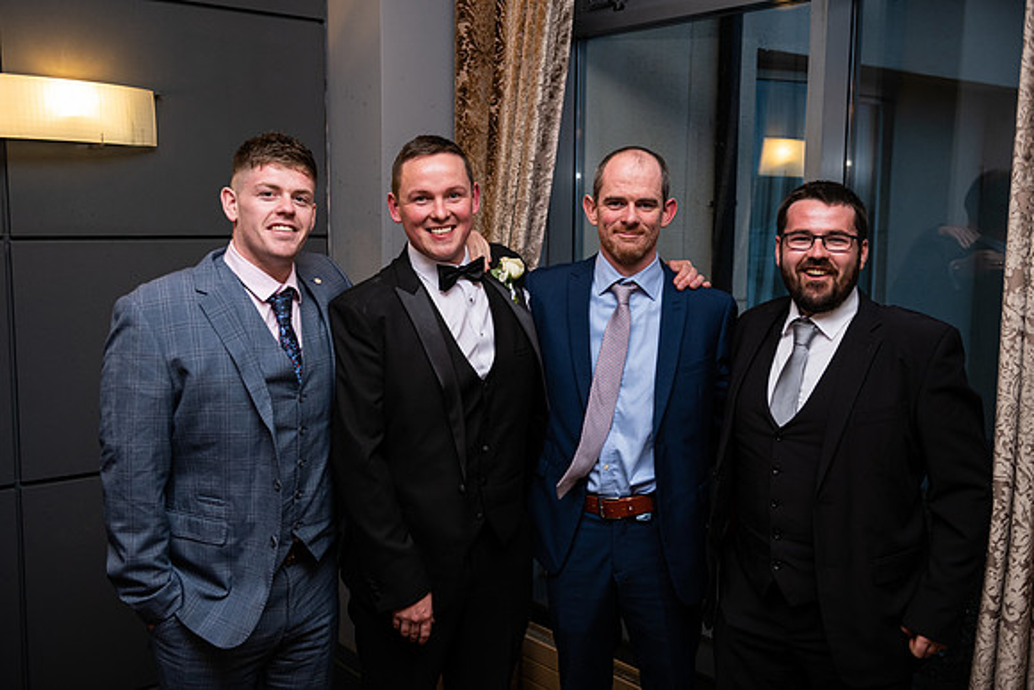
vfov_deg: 35.1
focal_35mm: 38
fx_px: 1092
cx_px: 517
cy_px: 345
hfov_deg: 50.7
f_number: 3.5
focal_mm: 38
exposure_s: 1/160
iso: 640
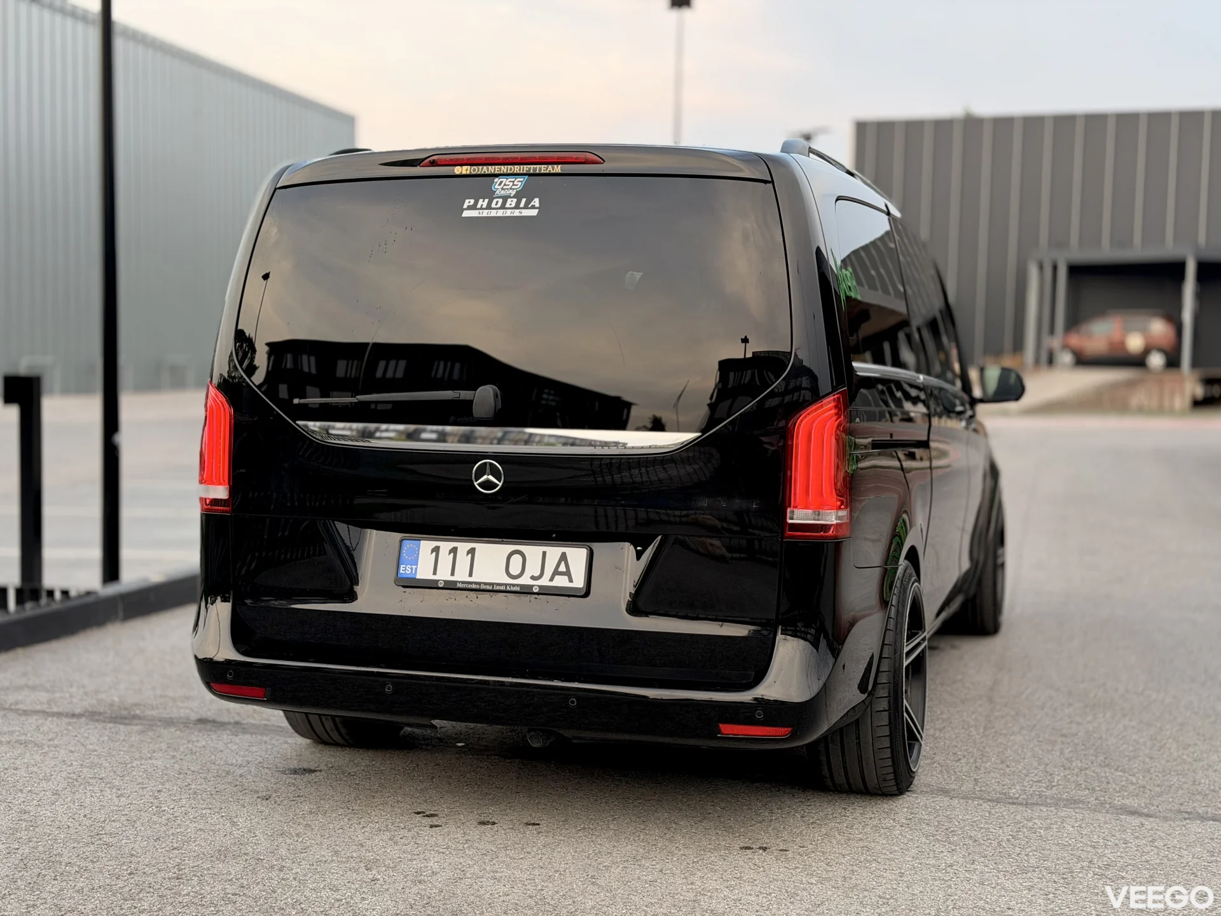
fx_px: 1693
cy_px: 458
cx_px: 610
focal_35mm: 48
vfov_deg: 30.3
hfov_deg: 39.7
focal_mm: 6.76
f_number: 1.78
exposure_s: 1/197
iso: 160
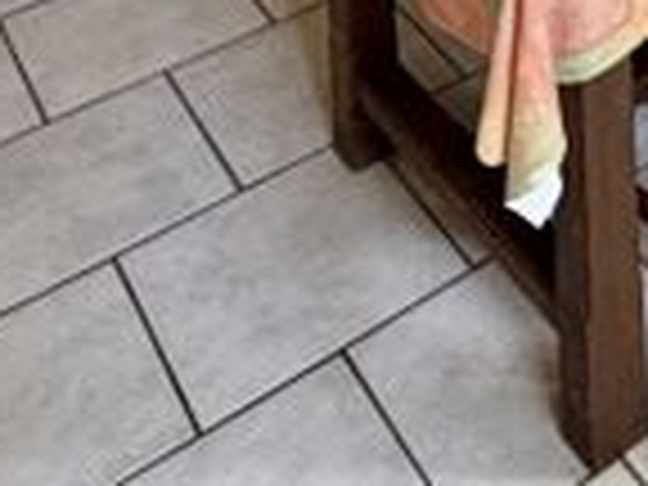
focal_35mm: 78
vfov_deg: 12.7
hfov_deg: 22.8
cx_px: 801
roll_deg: +2.8
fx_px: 1460
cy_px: -792
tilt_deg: -2.6
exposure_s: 1/84
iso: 320
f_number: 2.2
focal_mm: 2.22
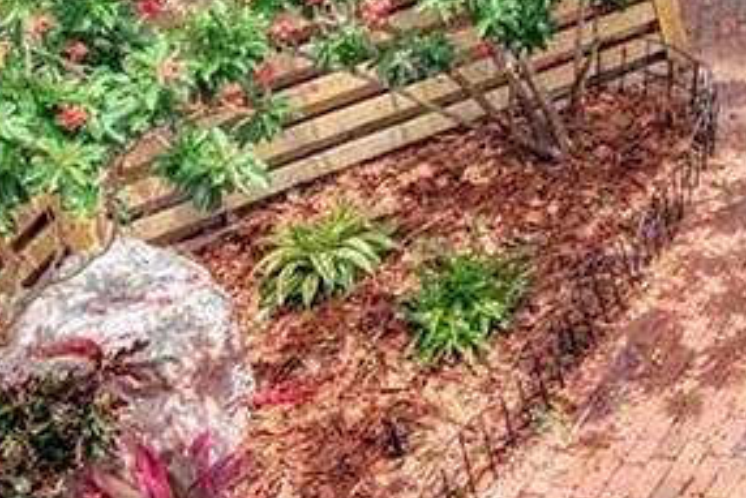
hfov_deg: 18.8
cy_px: 1
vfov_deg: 16.0
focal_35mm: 84
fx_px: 1741
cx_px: 1338
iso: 400
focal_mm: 15
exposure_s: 1/4000
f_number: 6.3
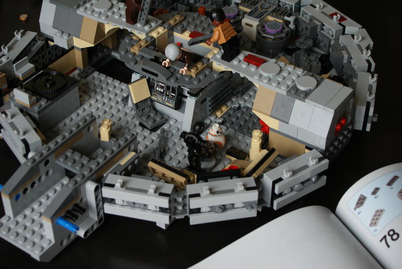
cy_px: 134
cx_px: 201
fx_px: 838
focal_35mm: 75
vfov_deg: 18.2
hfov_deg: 27.0
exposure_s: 1/4
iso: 100
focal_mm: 50
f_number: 8
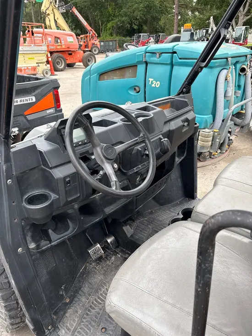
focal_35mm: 26
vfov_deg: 67.3
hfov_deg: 53.1
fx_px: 252
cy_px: 168
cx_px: 126
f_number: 1.6
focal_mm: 5.96
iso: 50
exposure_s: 1/422
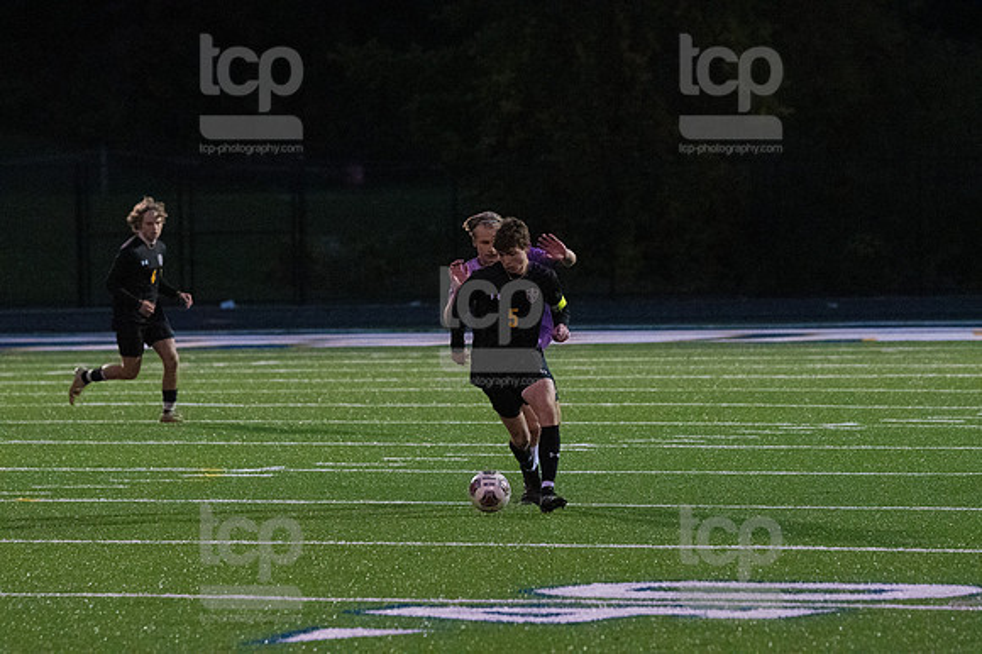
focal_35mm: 292
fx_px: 7960
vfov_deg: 4.7
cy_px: 327
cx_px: 491
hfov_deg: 7.1
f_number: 4.5
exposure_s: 1/1250
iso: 6400
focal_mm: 195
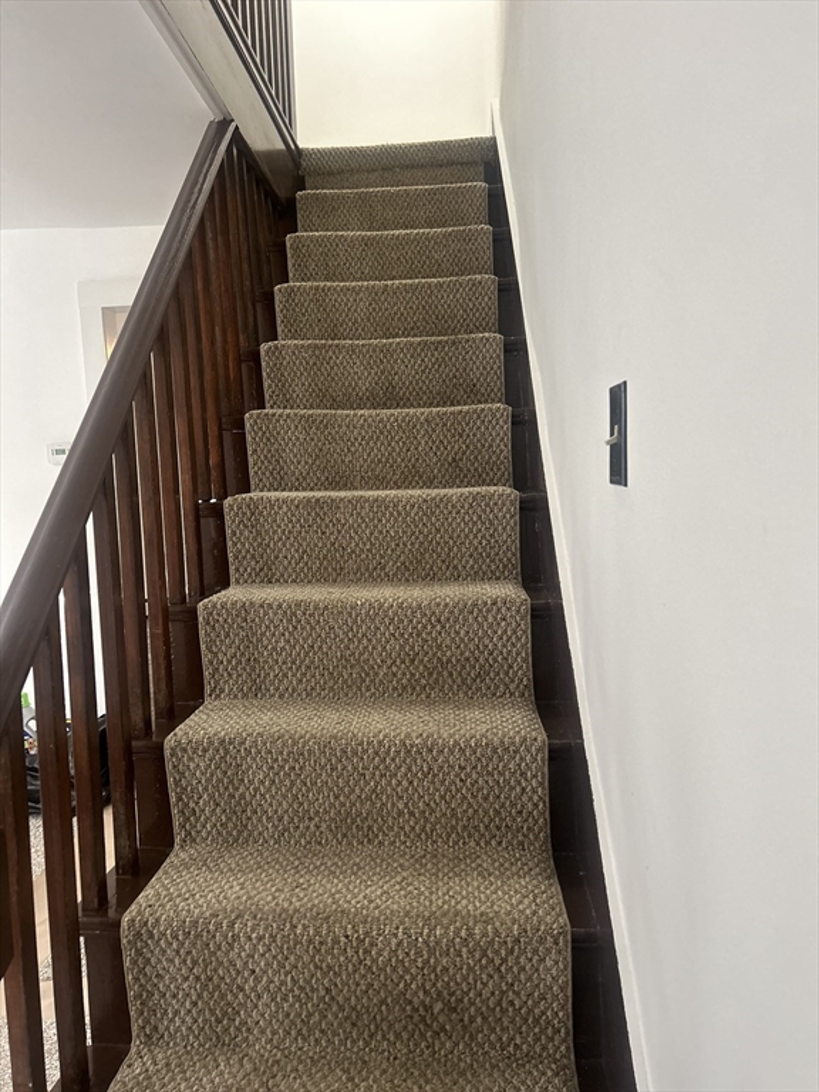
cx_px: 410
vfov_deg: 67.3
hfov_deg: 53.1
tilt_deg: -4.2
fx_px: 820
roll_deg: +2.1
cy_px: 546
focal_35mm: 26
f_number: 1.5
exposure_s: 1/60
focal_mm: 5.7
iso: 200
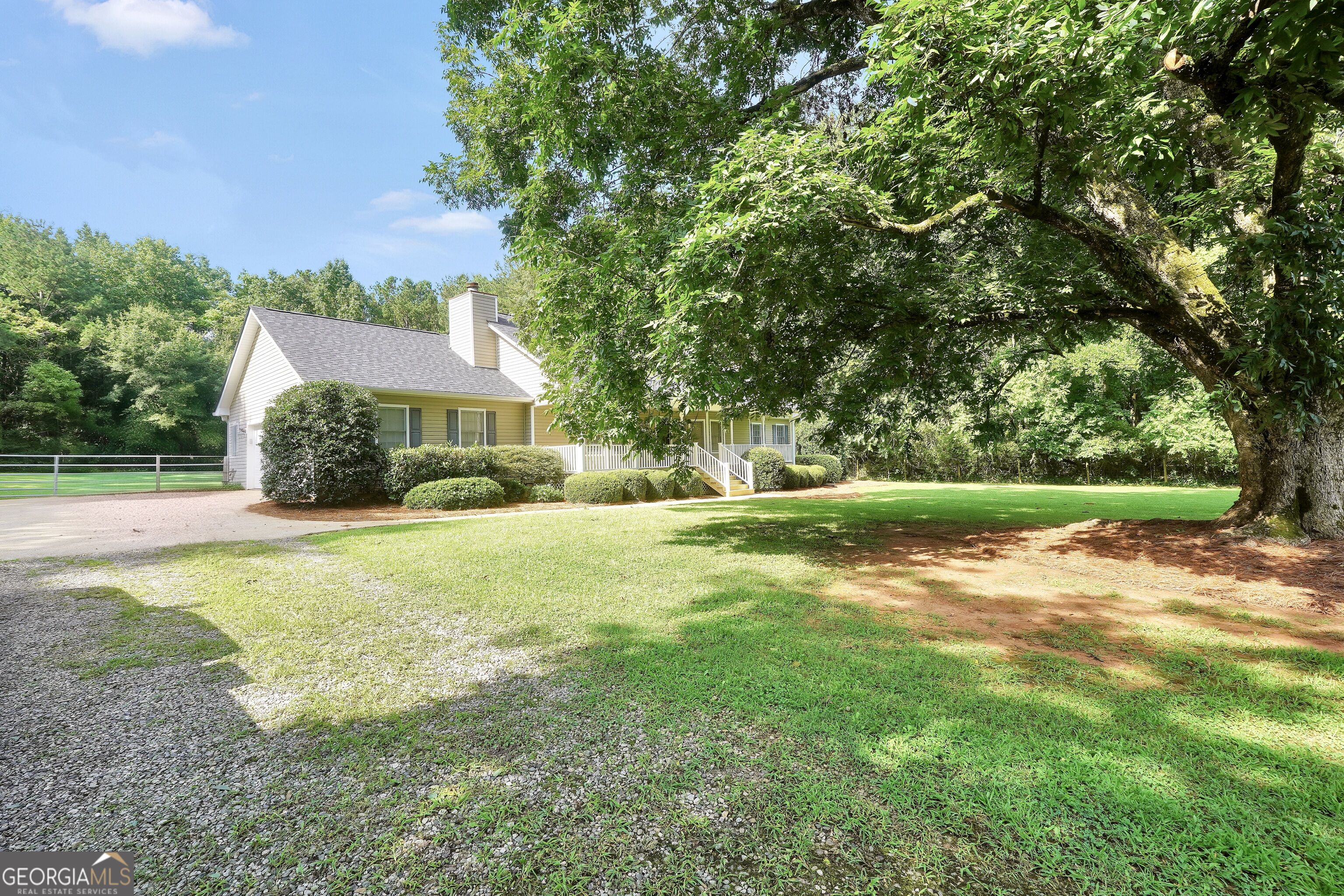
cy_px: 448
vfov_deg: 77.3
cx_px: 672
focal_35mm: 15
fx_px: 560
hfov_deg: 100.4
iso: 100
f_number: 6.3
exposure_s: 1/100
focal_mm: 10
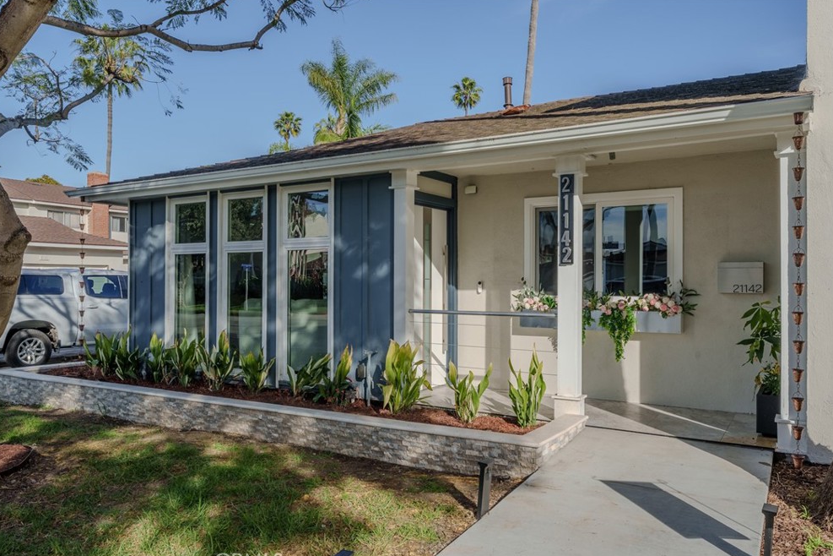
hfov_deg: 65.5
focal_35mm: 28
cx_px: 413
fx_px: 648
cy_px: 285
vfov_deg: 46.4
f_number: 11
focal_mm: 27
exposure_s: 1/1000
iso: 400
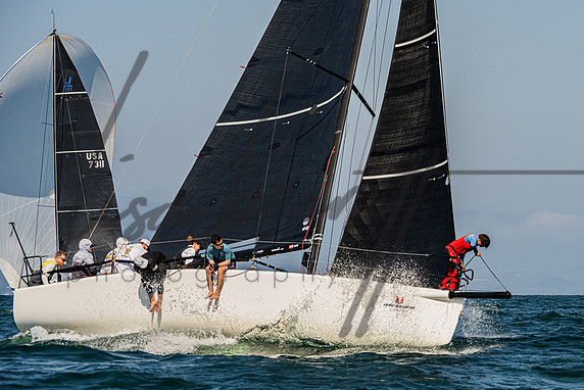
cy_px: 202
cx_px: 390
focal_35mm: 205
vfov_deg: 6.7
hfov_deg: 10.0
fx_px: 3327
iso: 500
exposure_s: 1/2000
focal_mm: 150
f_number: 8
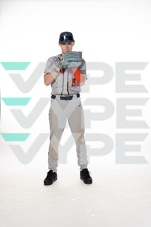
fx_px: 321
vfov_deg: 38.9
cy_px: 114
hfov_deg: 26.5
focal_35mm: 51
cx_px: 76
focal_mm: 51
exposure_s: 1/250
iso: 400
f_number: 6.3
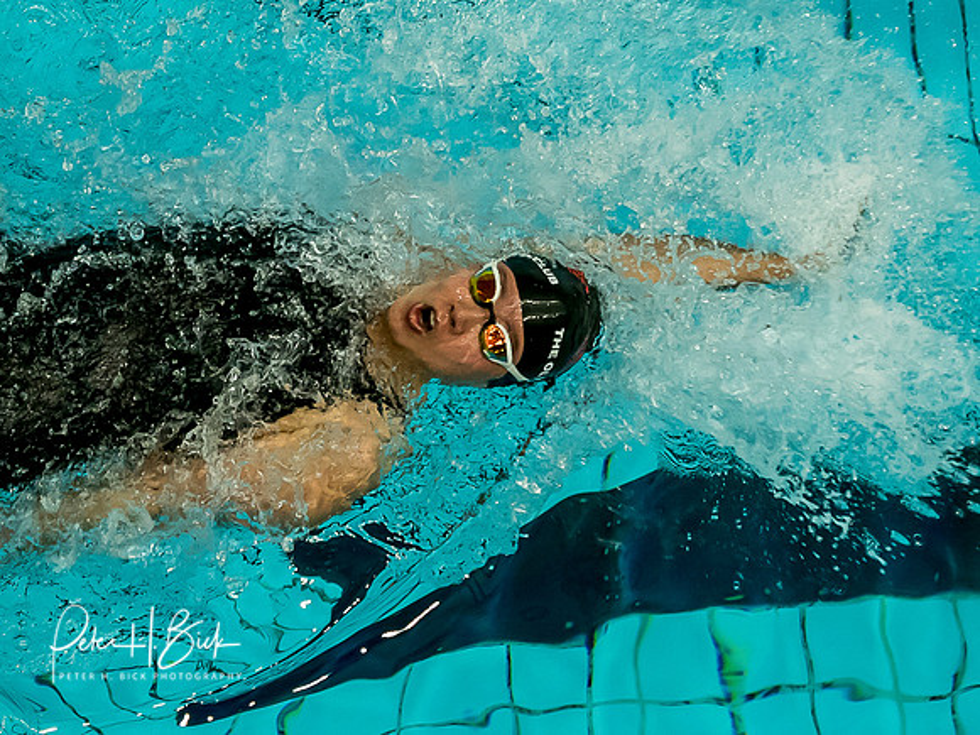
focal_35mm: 740
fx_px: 20950
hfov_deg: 2.7
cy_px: 253
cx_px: 411
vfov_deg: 2.0
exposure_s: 1/1000
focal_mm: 150
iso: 1600
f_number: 2.8
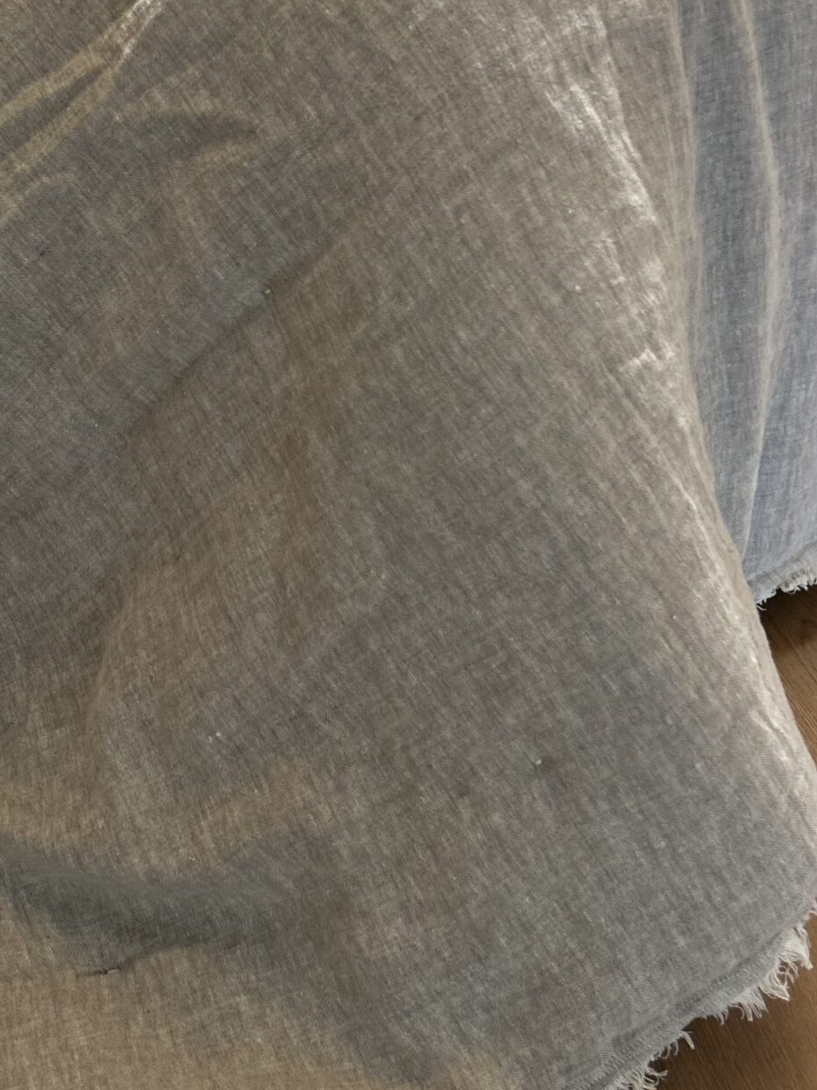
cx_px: 195
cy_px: 299
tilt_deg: -30.7
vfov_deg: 34.9
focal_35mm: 54
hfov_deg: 26.6
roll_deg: +0.0
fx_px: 1700
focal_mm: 5.7
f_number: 1.5
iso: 125
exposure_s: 1/100
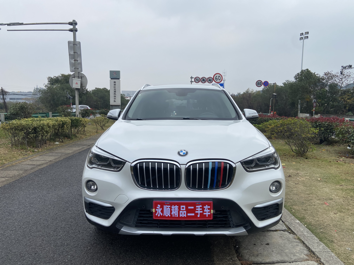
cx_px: 177
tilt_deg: -6.2
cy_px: 132
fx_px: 266
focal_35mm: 26
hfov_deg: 67.3
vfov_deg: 53.1
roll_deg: +0.6
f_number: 1.8
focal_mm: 4.25
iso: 32
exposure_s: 1/1114
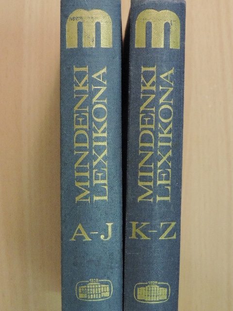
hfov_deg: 19.6
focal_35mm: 75
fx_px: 673
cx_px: 116
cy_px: 156
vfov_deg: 26.0
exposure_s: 1/60
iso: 1600
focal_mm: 13.3
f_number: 3.9
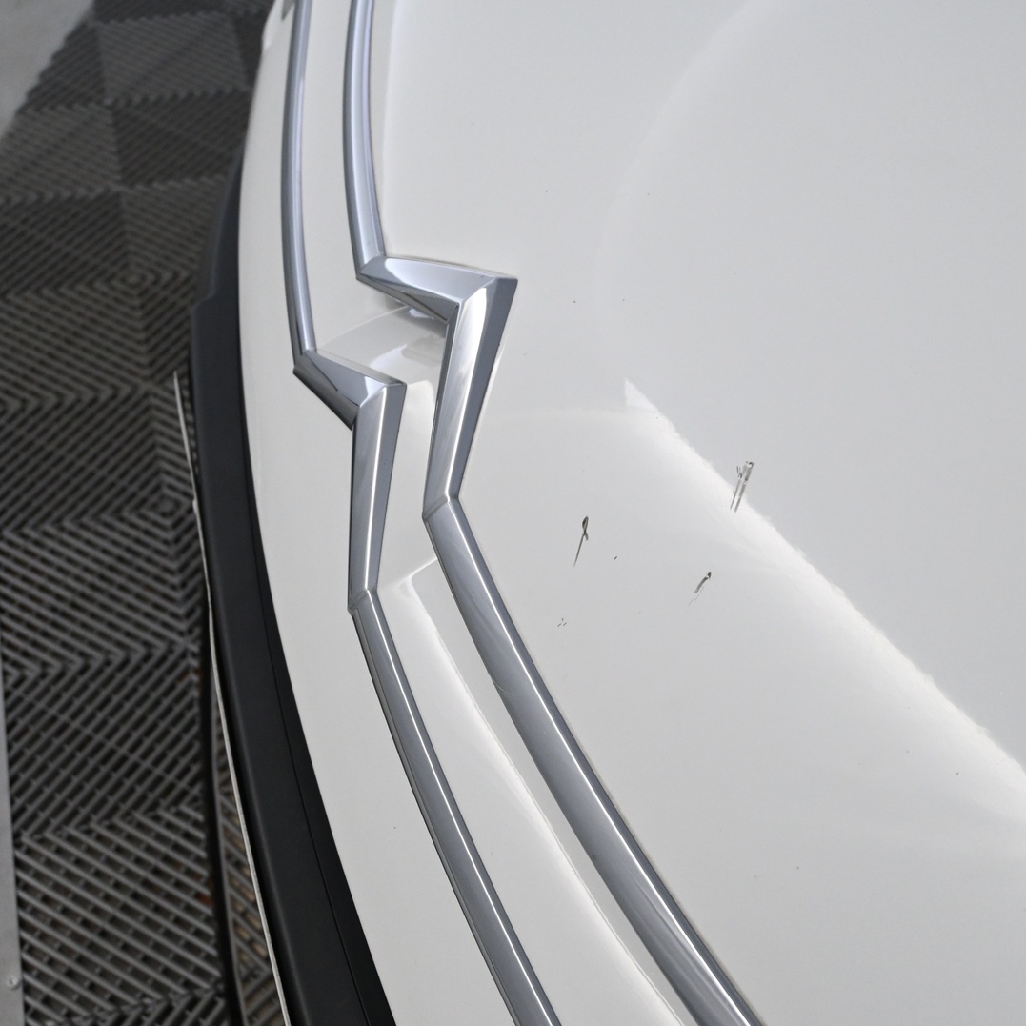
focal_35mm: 47
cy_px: 513
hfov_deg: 35.9
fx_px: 1575
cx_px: 642
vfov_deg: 36.1
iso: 1600
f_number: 5
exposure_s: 1/100
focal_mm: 24.5
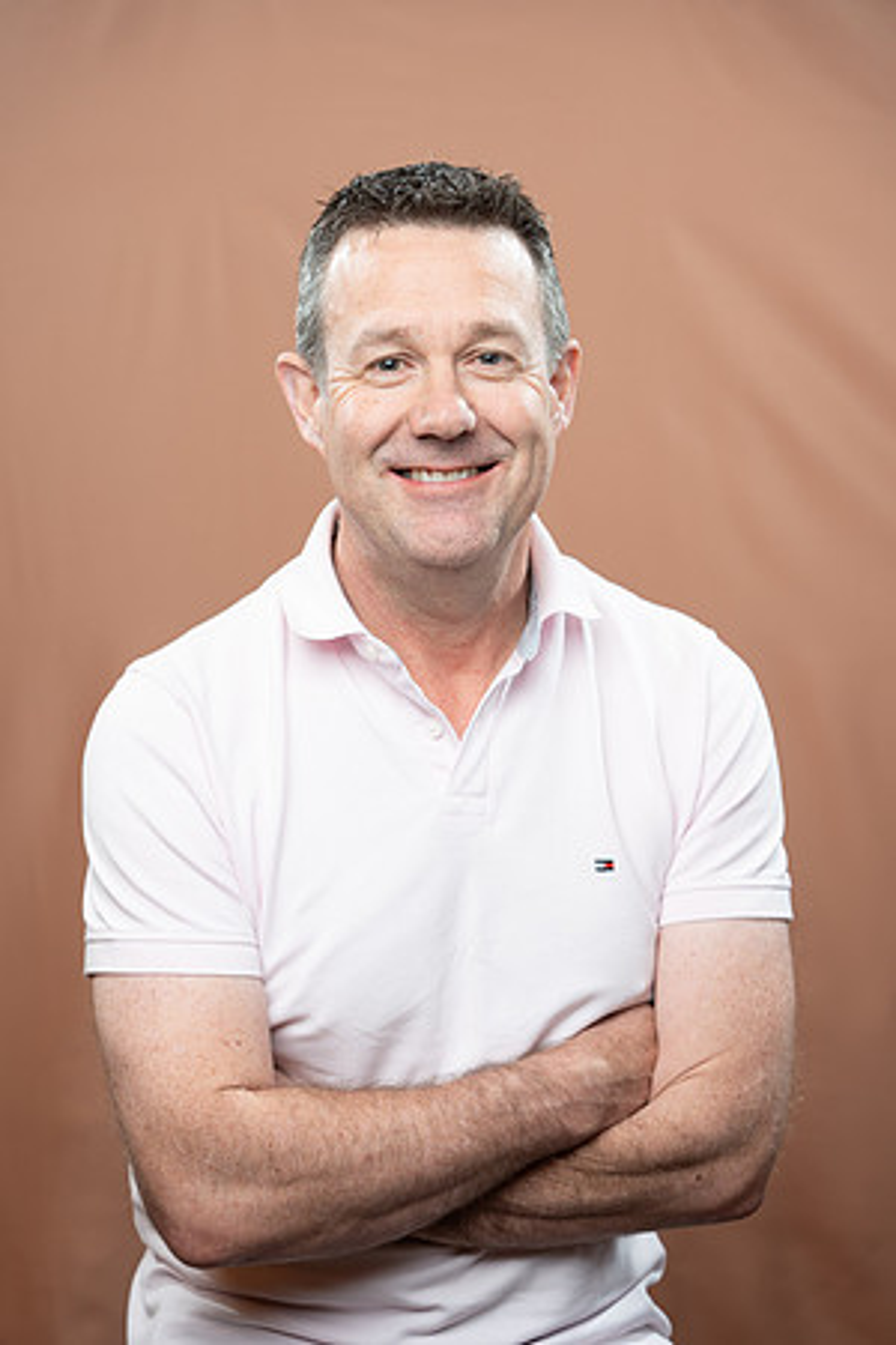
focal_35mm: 75
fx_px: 2800
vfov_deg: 27.0
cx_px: 448
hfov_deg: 18.2
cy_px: 672
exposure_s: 1/160
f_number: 4
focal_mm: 75
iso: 320
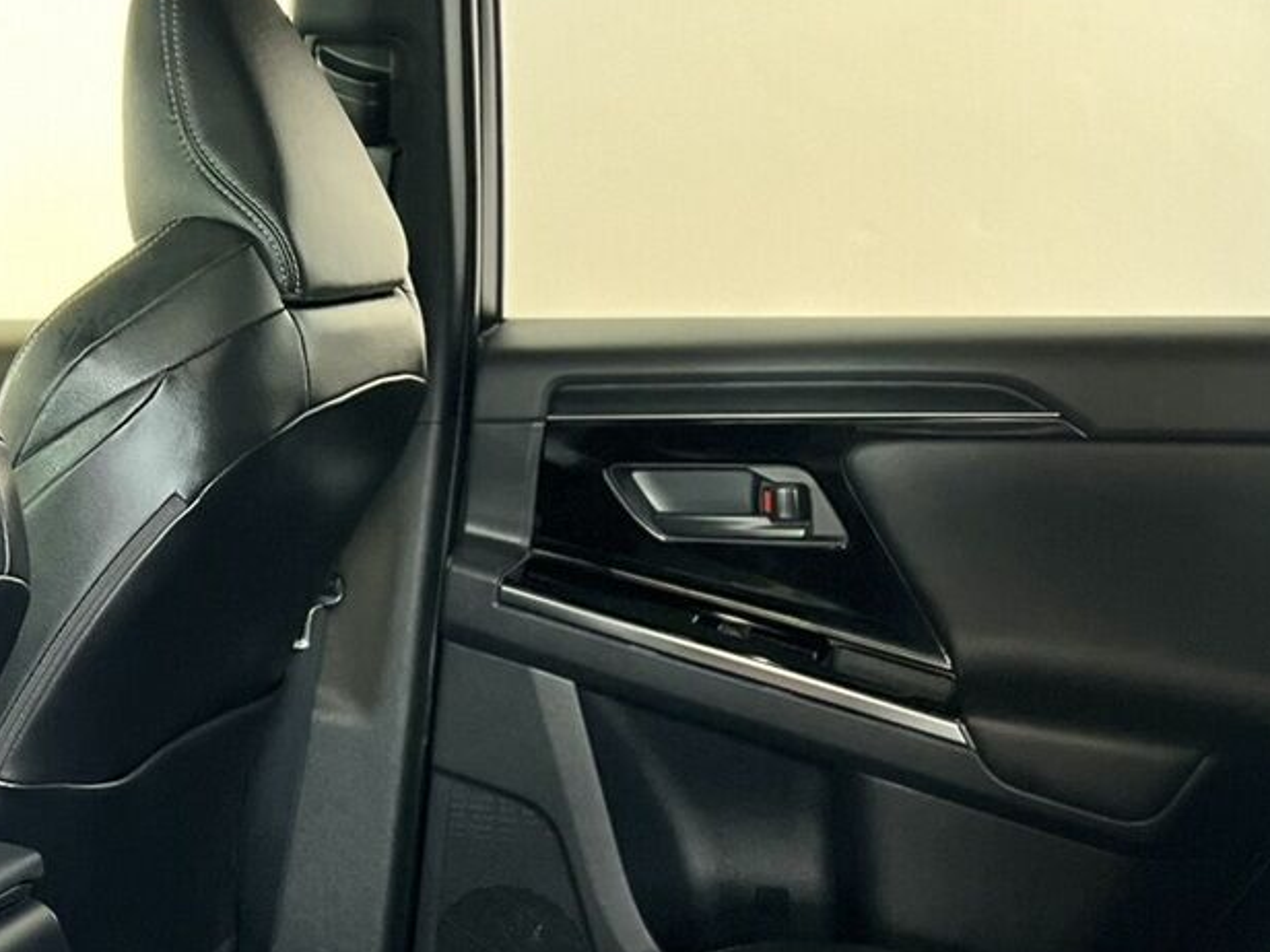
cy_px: 872
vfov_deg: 20.0
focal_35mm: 72
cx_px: 547
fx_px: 2642
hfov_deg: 27.0
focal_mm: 5.7
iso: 400
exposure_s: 1/60
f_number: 1.5
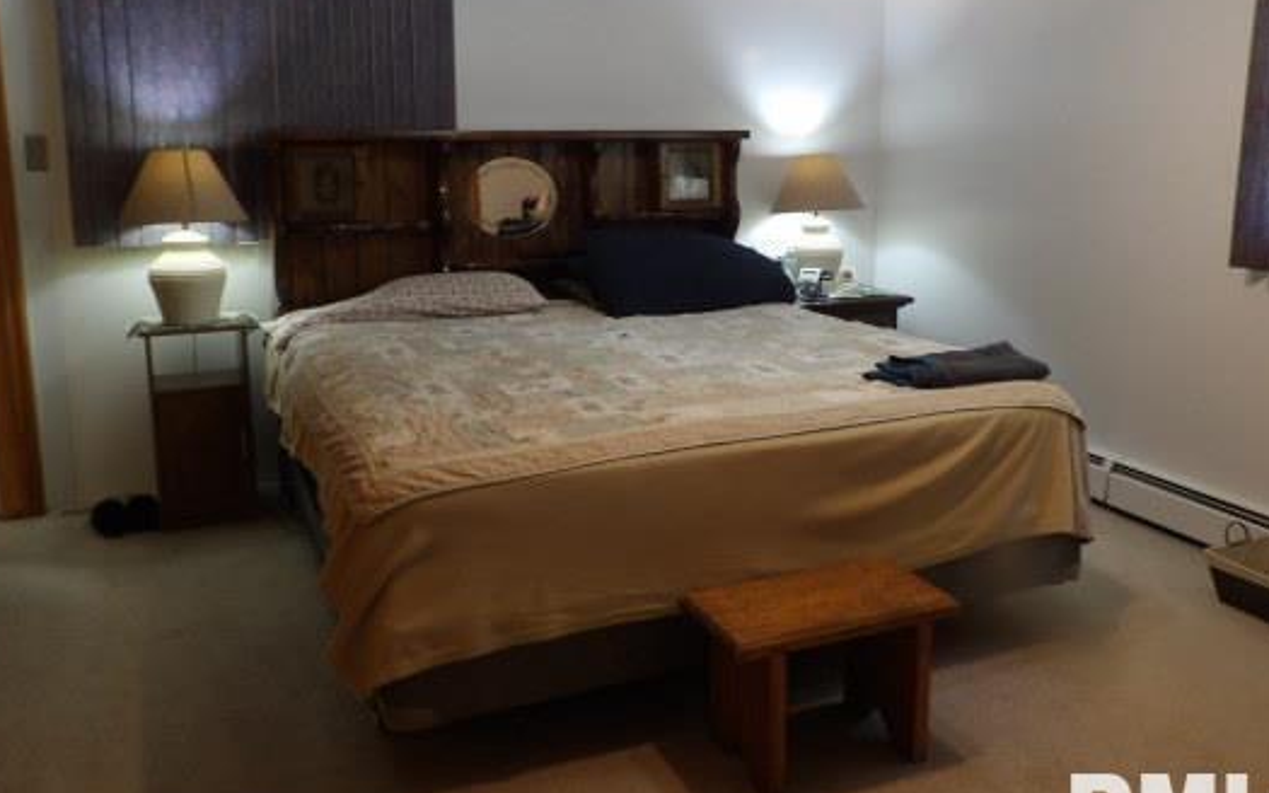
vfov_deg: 40.4
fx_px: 1072
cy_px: 317
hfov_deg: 61.2
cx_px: 665
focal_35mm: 31
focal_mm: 4.3
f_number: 3.2
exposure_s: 1/17
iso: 215
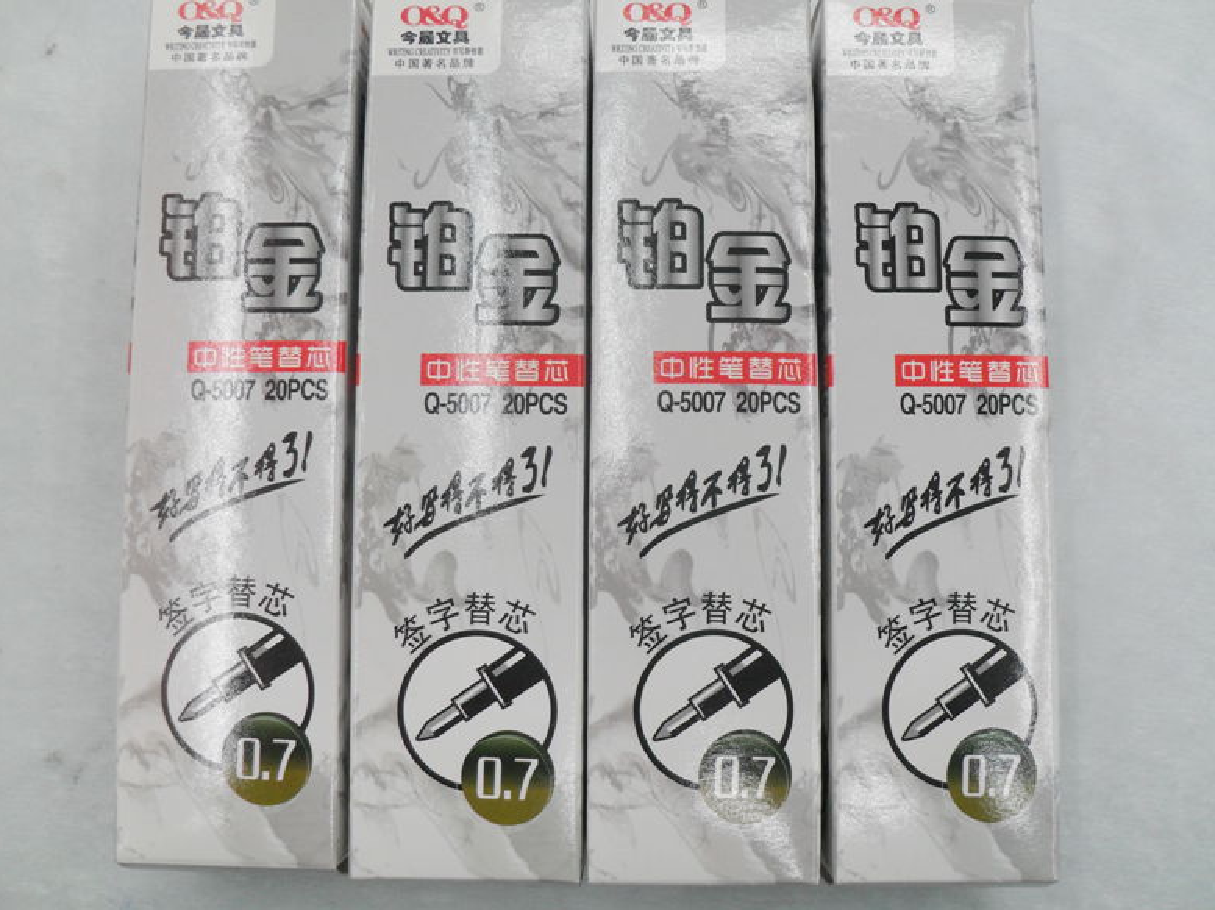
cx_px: 617
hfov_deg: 51.4
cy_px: 443
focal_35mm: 36
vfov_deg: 39.6
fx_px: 1263
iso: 100
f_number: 2.8
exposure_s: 1/30
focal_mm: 6.2
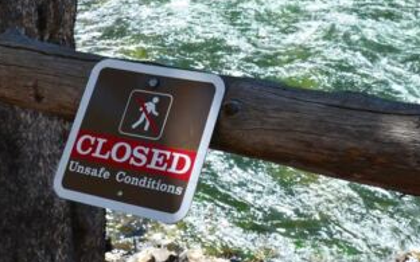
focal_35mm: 75
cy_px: 81
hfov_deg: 27.5
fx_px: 858
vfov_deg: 17.3
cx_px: 188
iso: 200
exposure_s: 1/100
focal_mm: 24
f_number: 11
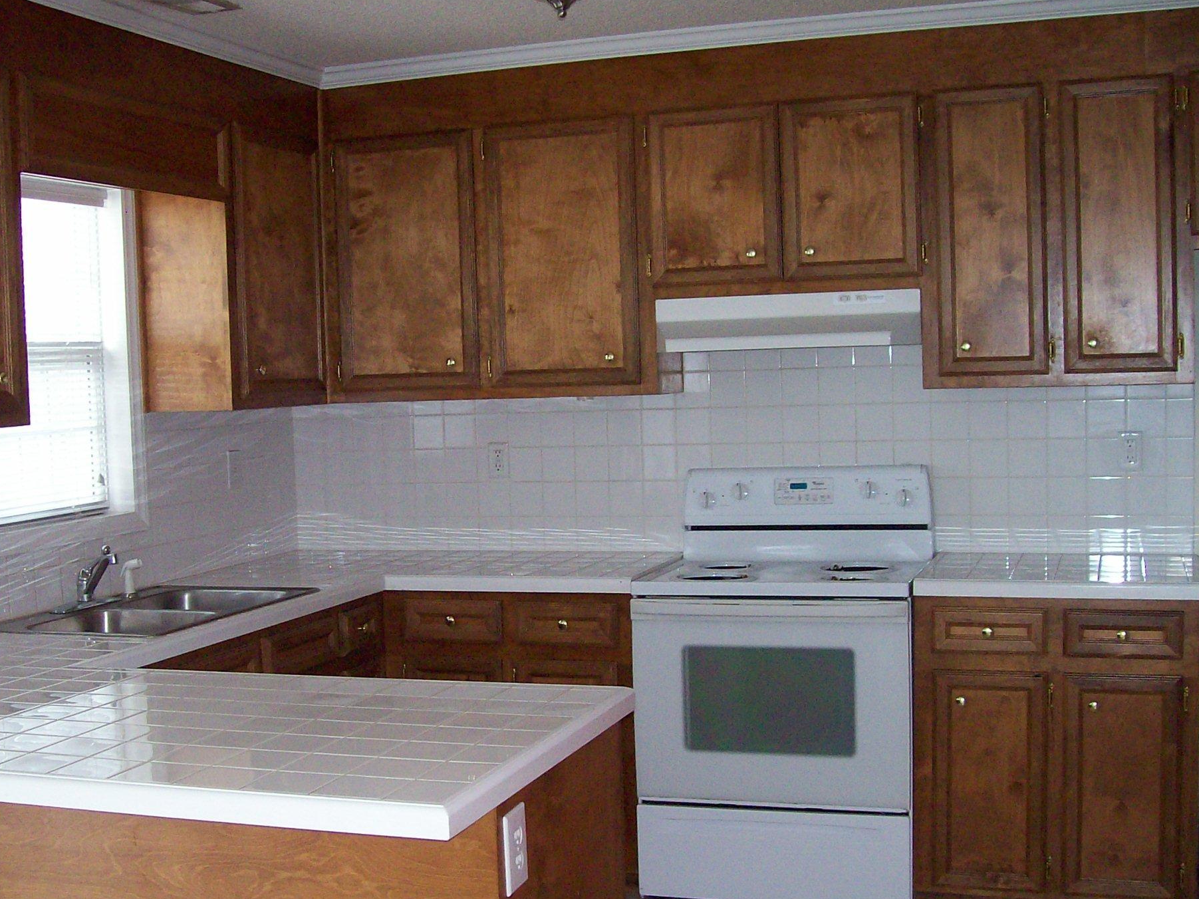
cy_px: 508
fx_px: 1593
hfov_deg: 41.0
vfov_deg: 31.5
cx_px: 469
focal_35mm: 46
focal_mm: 6
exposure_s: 1/64
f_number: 2.7
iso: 140
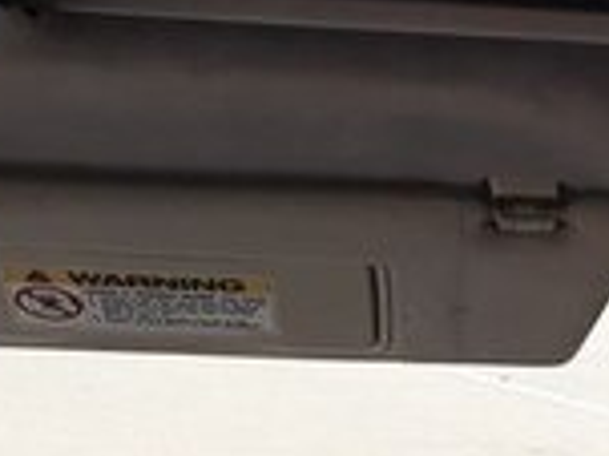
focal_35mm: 118
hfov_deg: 14.7
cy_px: 817
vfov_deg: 11.6
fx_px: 2074
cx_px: 1077
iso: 50
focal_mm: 3.6
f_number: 1.9
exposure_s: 1/100
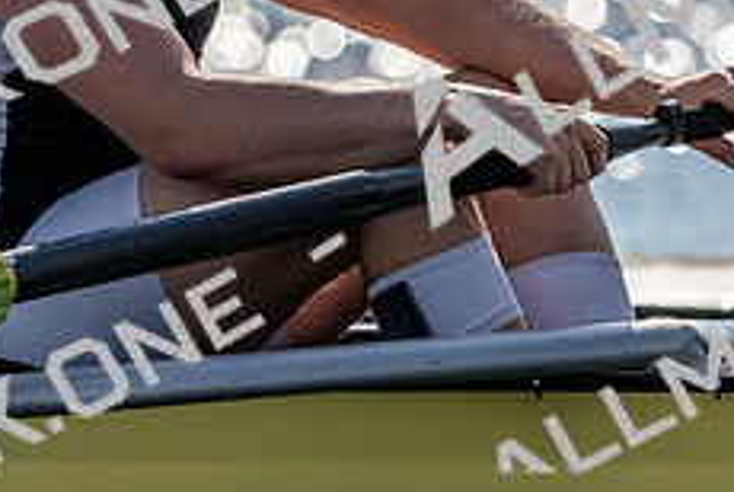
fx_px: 21884
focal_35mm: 1072
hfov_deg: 1.9
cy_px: -75
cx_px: 140
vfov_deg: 1.3
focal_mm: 426
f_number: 6.3
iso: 100
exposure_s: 1/1600
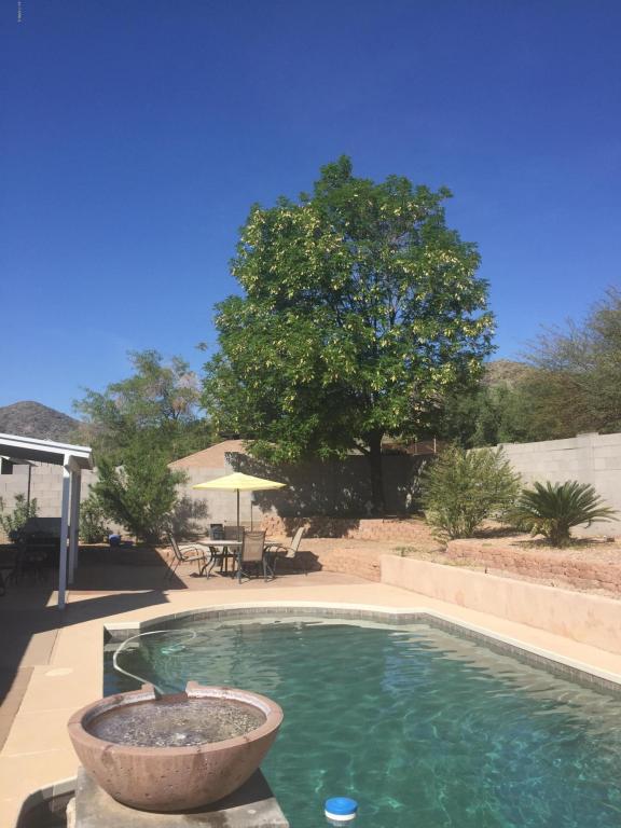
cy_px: 414
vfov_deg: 61.7
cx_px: 310
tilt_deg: +6.5
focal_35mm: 29
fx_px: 694
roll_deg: -0.7
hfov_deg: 48.2
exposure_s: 1/2475
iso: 32
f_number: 2.2
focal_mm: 4.15
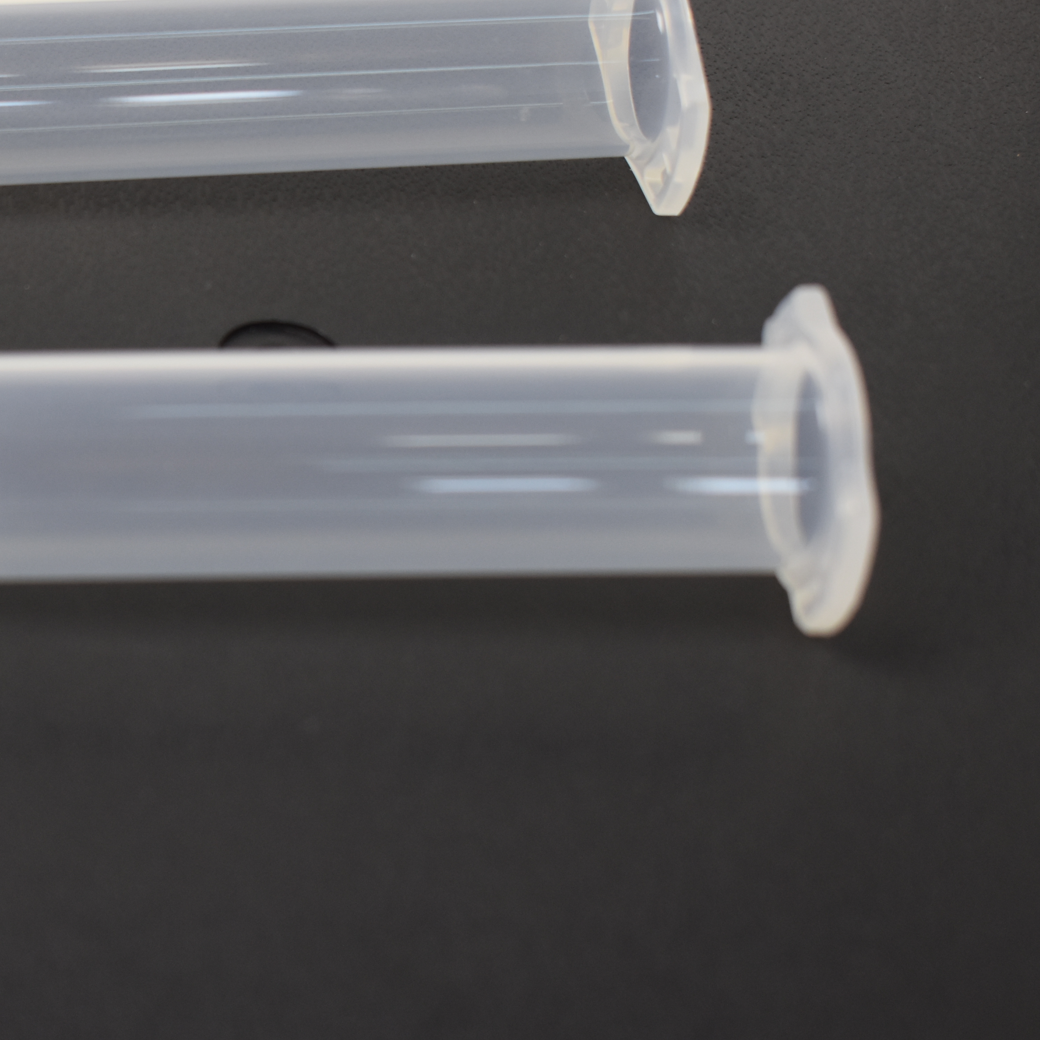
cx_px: 98
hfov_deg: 19.0
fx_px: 3054
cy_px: 542
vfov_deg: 19.3
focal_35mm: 90
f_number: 4.5
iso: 560
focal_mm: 35
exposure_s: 1/250
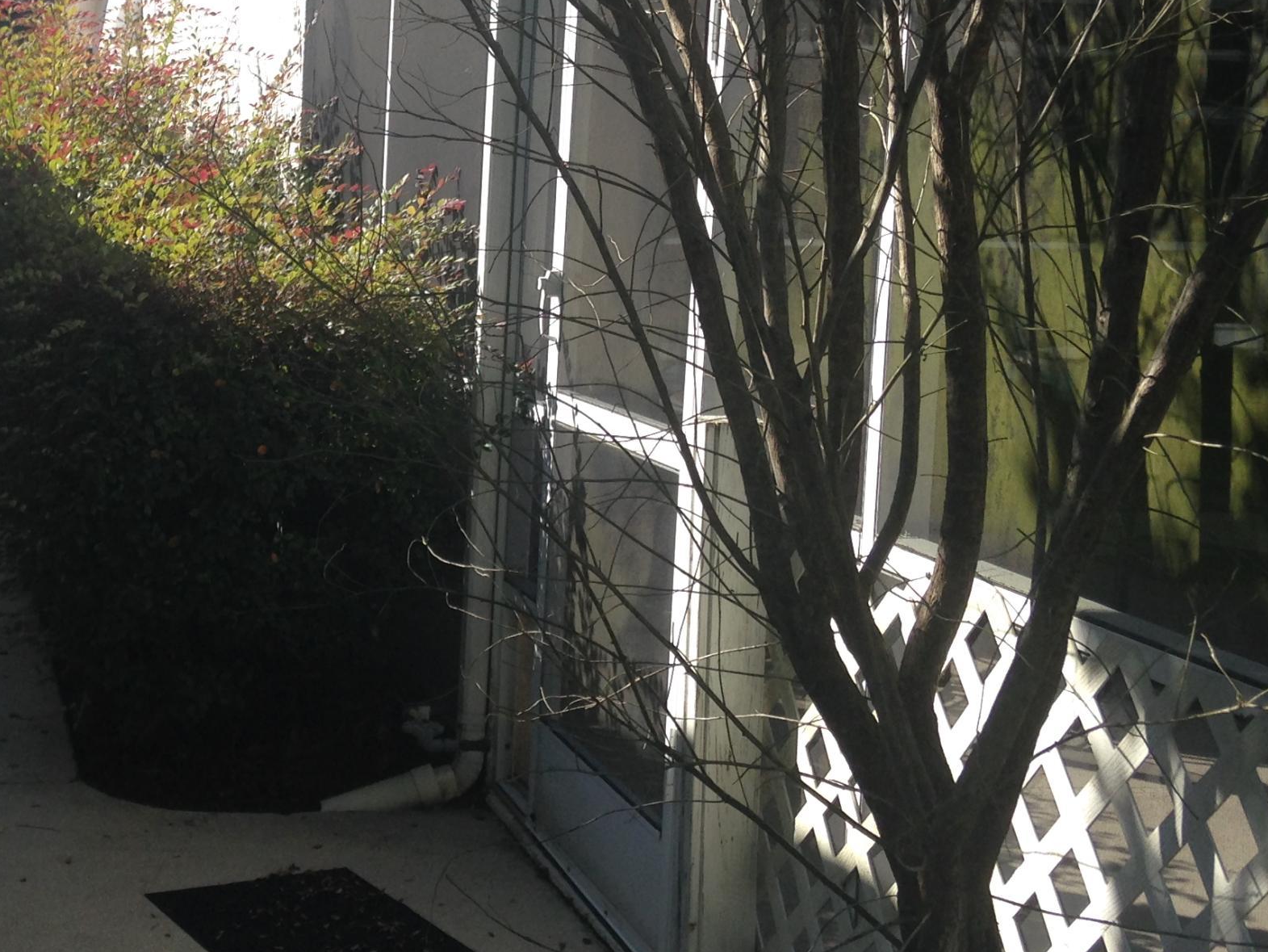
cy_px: 343
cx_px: 263
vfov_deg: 23.2
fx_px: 2308
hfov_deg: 30.0
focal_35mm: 63
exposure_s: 1/809
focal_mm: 4.12
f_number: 2.4
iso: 50
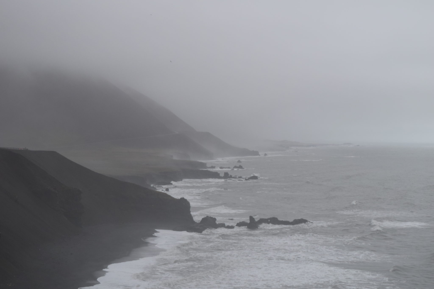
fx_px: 994
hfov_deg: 24.6
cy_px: 144
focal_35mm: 82
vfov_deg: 16.6
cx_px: 217
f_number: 8
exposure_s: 1/50
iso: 400
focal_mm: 55
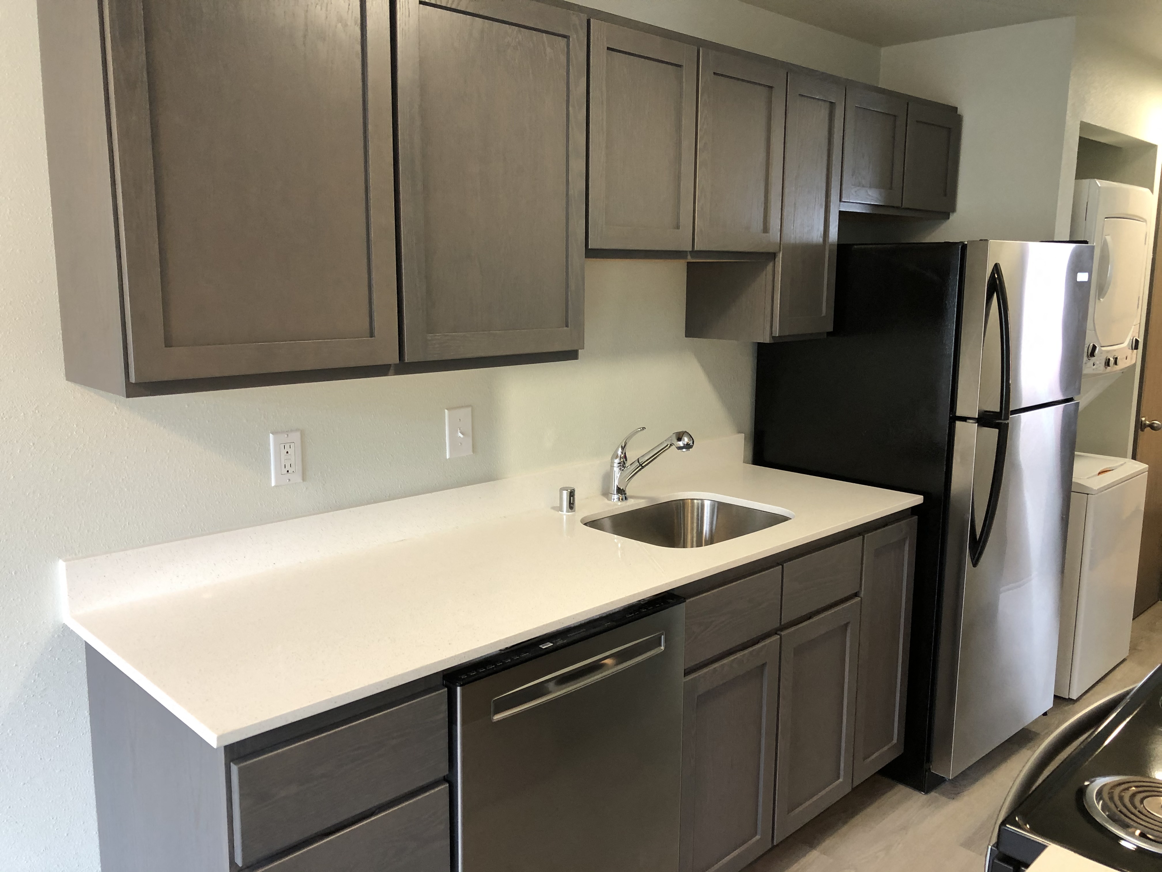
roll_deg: -0.1
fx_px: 940
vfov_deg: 49.7
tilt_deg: -8.9
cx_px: 581
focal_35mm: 28
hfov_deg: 63.4
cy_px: 436
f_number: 1.8
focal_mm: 3.99
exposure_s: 1/17
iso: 40
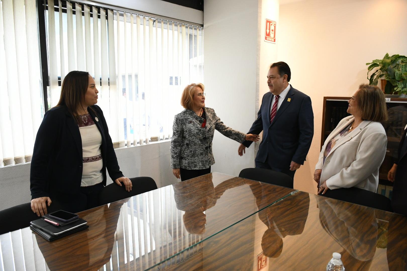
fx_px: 305
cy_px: 136
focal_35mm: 27
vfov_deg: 47.9
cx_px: 204
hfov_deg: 67.4
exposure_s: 1/100
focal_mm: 18
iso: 1600
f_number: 3.5
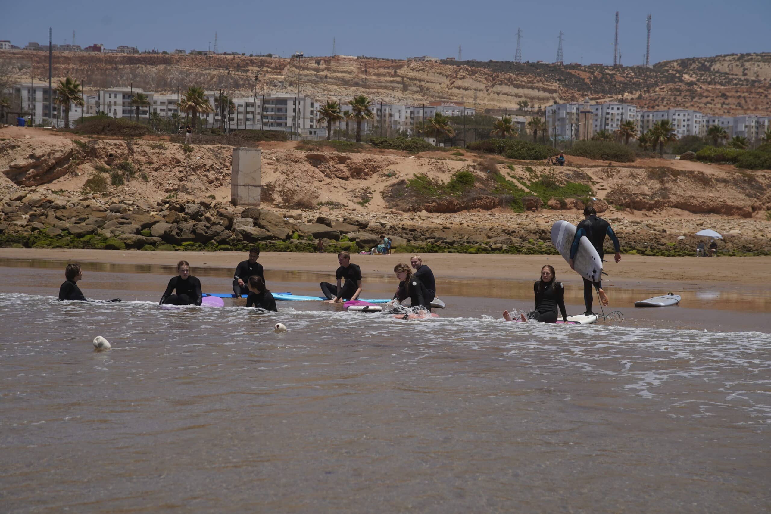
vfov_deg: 19.5
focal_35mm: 70
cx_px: 386
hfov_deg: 28.8
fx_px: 1499
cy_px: 257
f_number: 7.1
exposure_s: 1/1250
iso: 125
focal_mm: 70
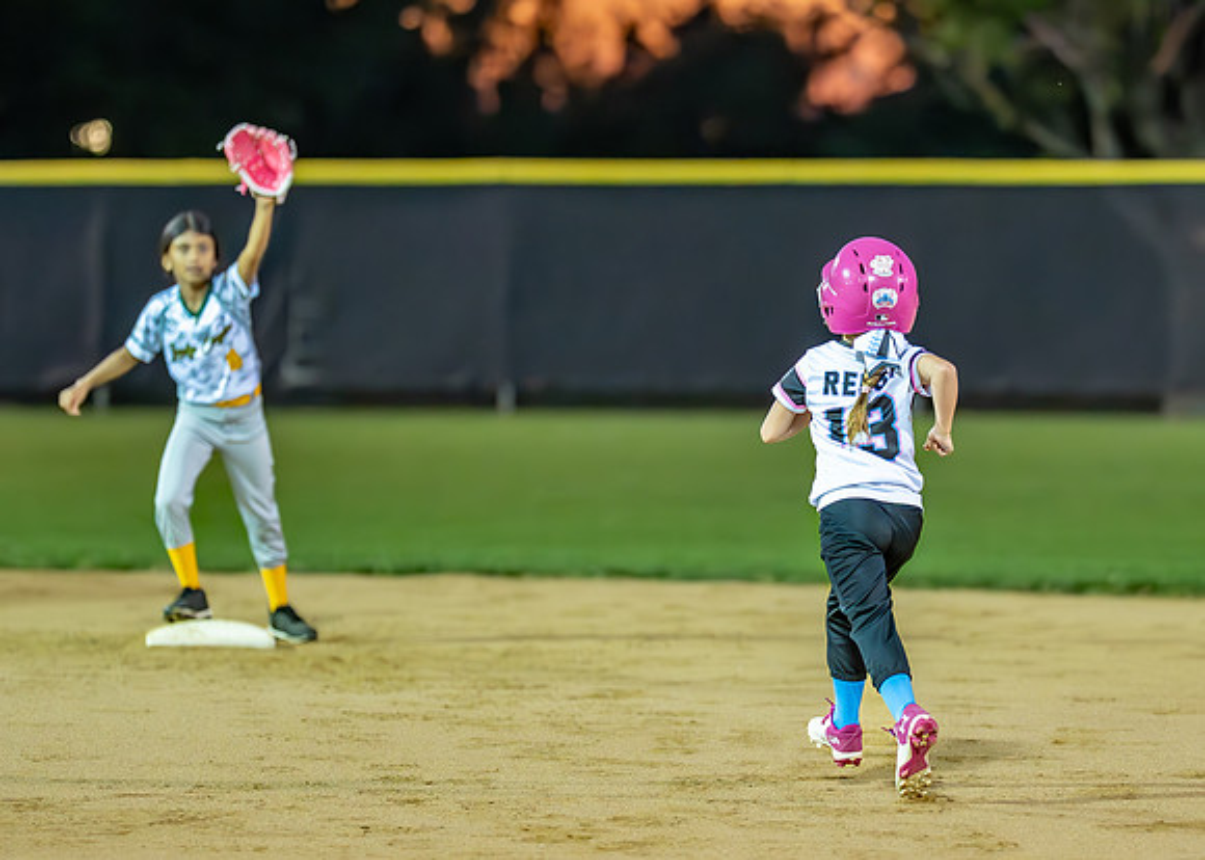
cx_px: 867
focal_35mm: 270
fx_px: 9228
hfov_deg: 7.5
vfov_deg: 5.3
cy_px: 511
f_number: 1.8
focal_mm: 135
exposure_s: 1/1250
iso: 6400
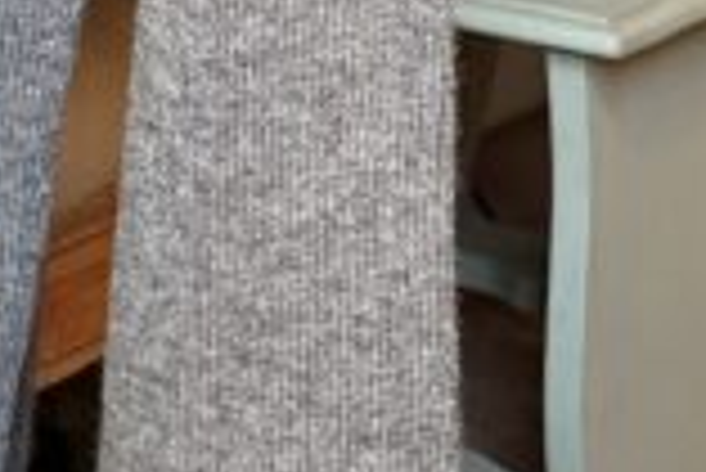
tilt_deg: -6.2
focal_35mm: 138
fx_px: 2709
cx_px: -526
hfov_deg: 13.5
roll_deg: -3.1
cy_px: -414
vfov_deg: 9.4
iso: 250
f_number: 1.6
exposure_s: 1/60
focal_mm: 5.96
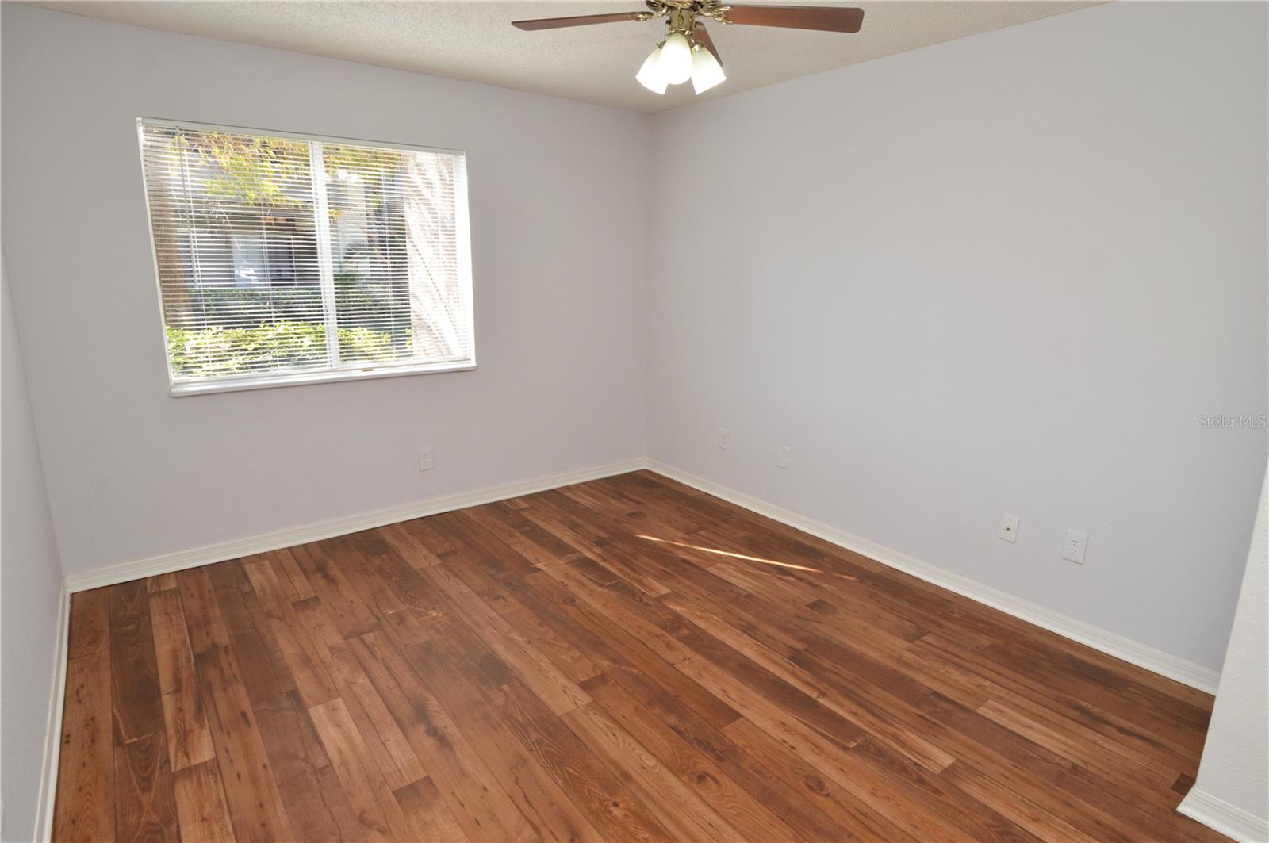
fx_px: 634
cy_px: 422
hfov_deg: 90.1
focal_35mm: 18
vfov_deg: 67.3
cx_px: 634
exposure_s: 1/125
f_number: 5.6
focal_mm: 12
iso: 320
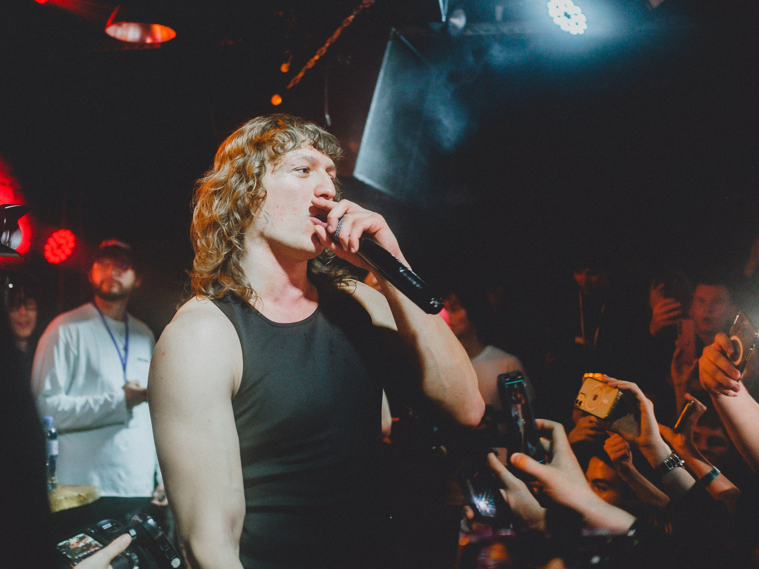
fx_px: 1009
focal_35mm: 46
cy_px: 253
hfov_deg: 41.2
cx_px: 333
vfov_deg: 31.5
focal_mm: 25
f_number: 1.7
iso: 1000
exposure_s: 1/160
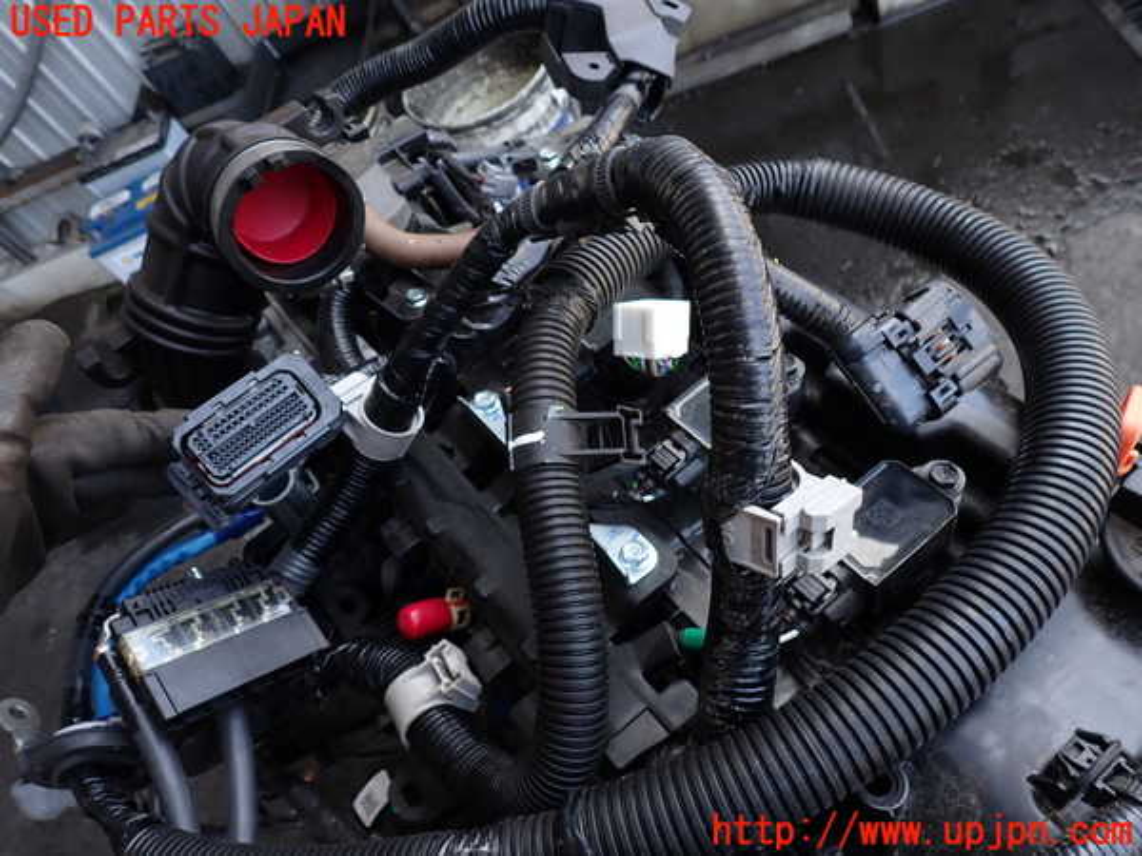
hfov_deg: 69.4
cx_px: 571
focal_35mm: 25
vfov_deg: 54.9
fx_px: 825
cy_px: 428
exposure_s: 1/80
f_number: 2.8
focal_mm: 4.5
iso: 100
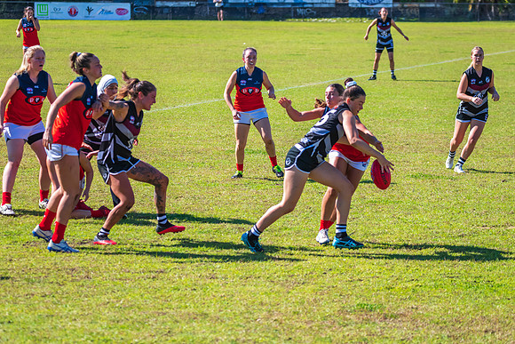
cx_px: 270
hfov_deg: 12.8
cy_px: 177
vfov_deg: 8.6
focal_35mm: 160
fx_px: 2288
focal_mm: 150
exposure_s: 1/2000
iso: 800
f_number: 6.3
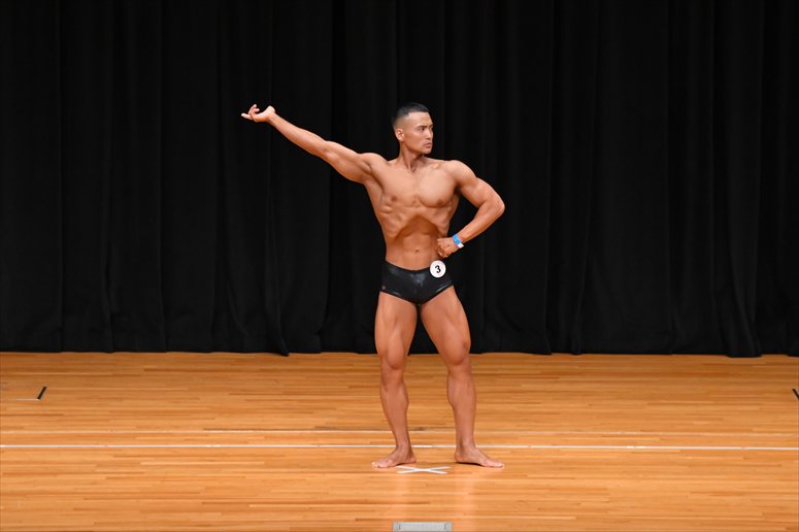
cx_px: 400
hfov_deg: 9.5
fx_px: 4814
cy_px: 266
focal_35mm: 217
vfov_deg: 6.3
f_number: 5.6
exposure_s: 1/400
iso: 3200
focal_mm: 145
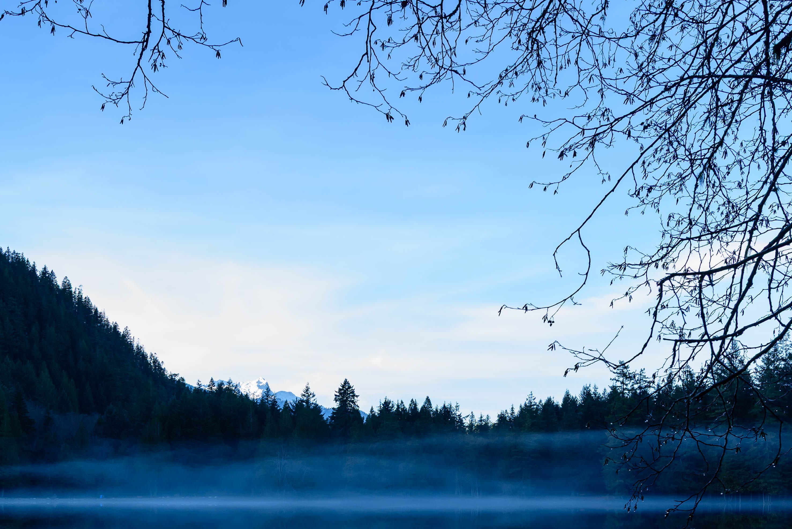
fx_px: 1056
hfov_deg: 41.0
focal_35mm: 48
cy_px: 527
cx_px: 347
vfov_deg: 26.6
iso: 200
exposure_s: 1/125
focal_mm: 24
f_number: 8
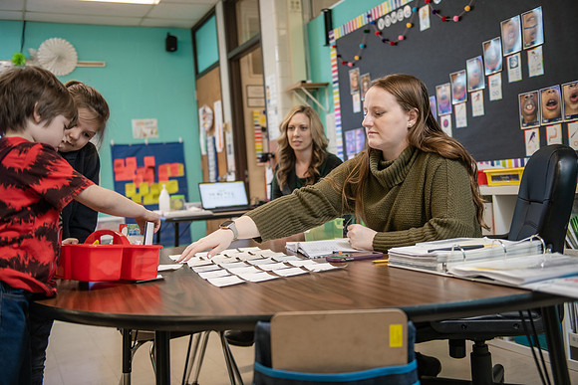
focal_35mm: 38
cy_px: 192
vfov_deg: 35.1
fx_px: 610
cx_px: 289
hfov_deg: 50.7
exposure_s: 1/160
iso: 1000
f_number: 2.8
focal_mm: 38
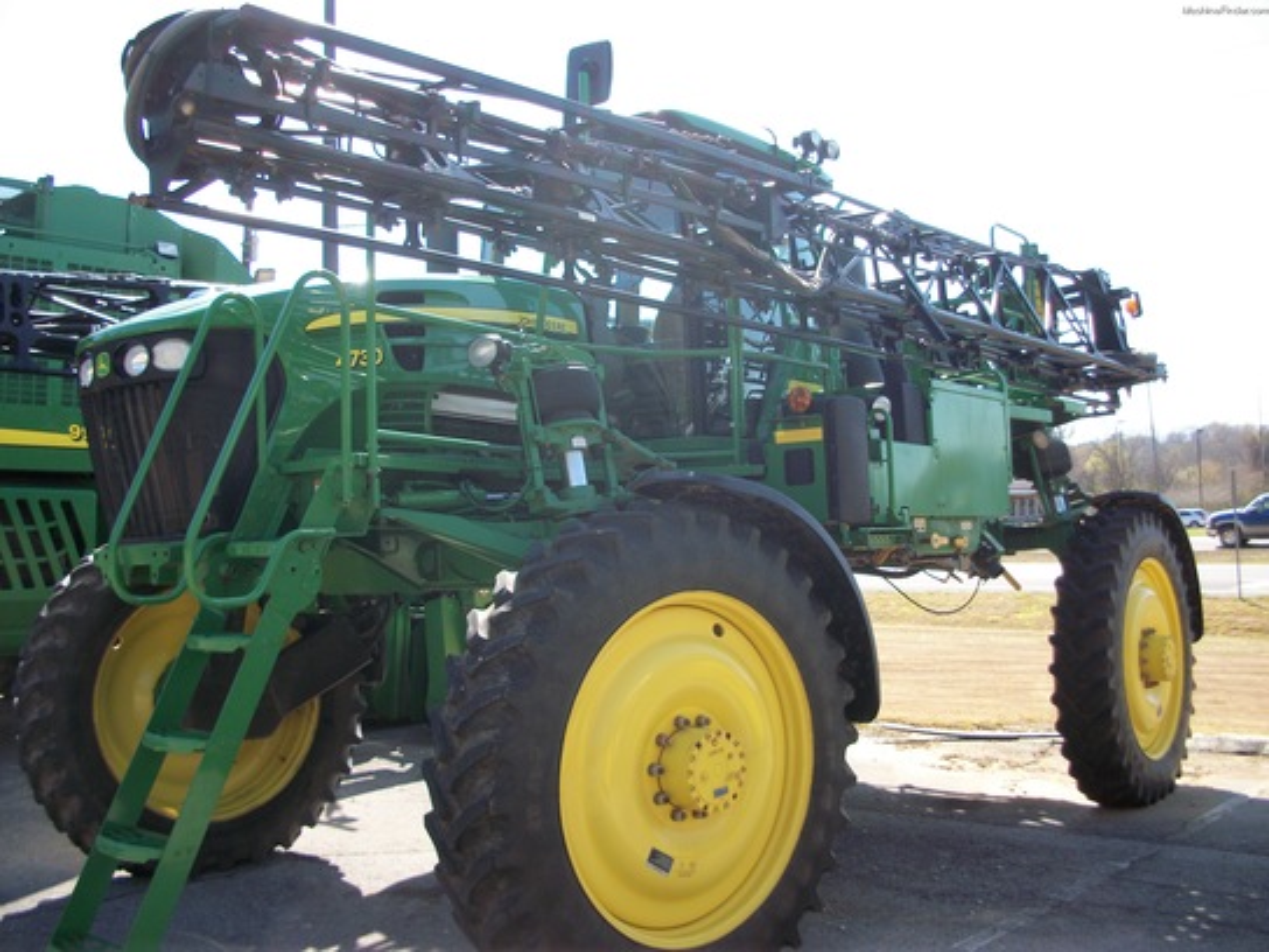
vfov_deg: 40.7
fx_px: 1283
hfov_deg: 52.6
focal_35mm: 35
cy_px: 476
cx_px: 634
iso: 80
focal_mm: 6.3
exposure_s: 1/320
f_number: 3.1
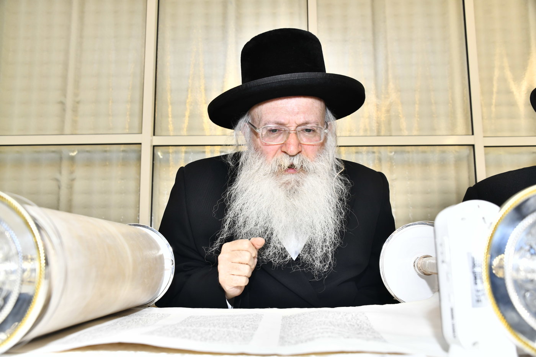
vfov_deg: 38.9
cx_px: 268
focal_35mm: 34
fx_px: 506
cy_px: 178
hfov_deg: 55.8
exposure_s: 1/100
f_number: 5.6
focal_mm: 34
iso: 800
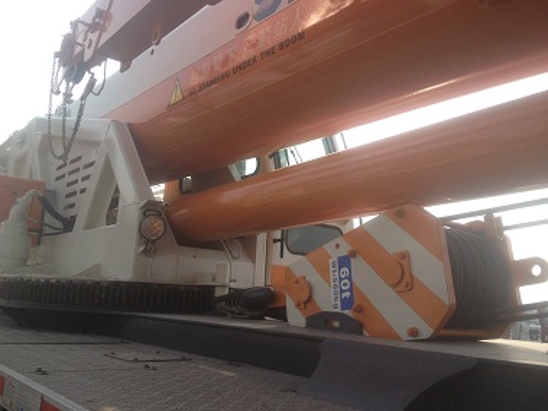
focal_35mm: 35
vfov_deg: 40.7
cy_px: 206
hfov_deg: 52.6
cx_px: 274
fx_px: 554
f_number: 2.4
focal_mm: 4.28
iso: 50
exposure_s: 1/968
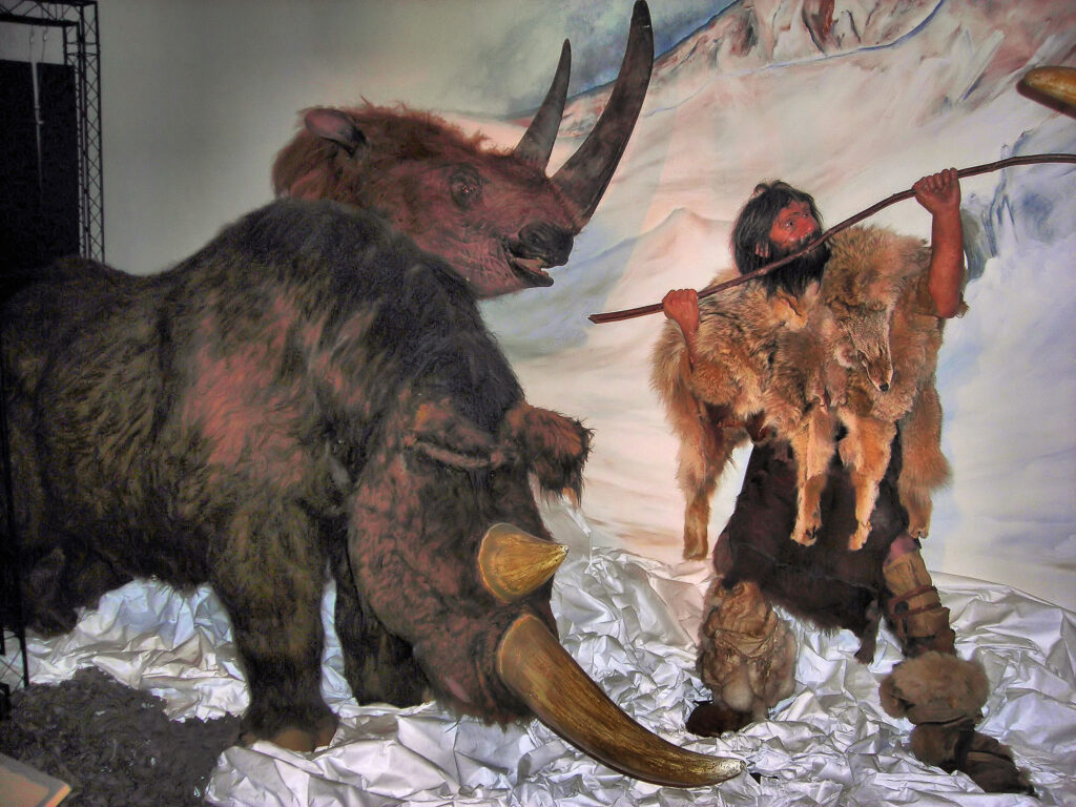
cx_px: 538
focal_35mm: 38
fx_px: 1181
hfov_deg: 49.0
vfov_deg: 37.7
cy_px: 404
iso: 52
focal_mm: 6.3
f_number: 3.2
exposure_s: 1/60.1
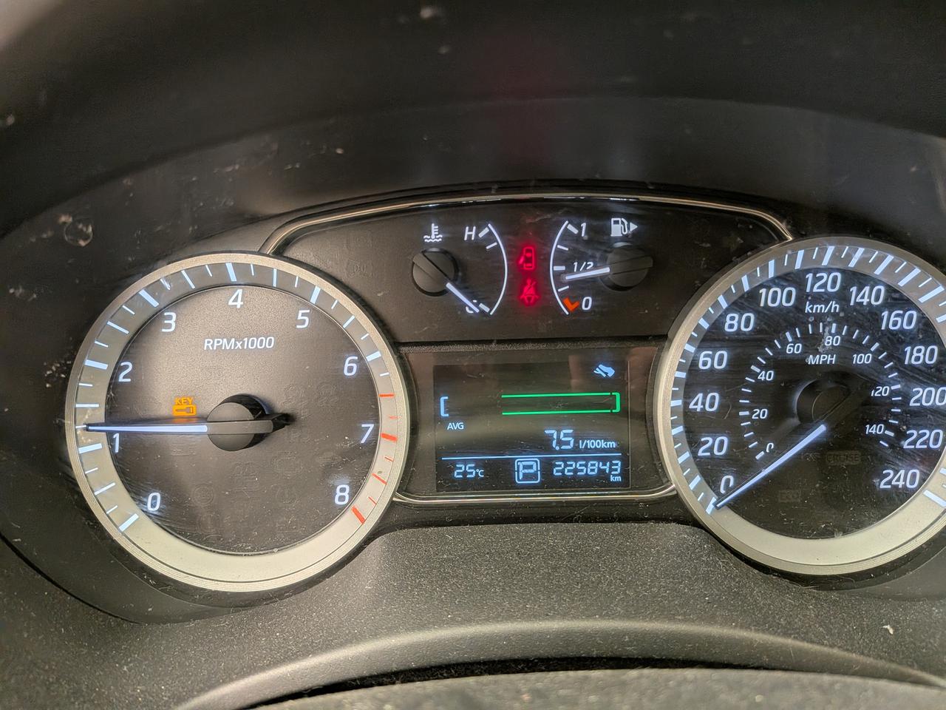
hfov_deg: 71.6
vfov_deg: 56.8
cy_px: 355
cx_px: 473
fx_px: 656
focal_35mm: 24
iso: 51
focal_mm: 4.53
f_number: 1.7
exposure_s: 1/170
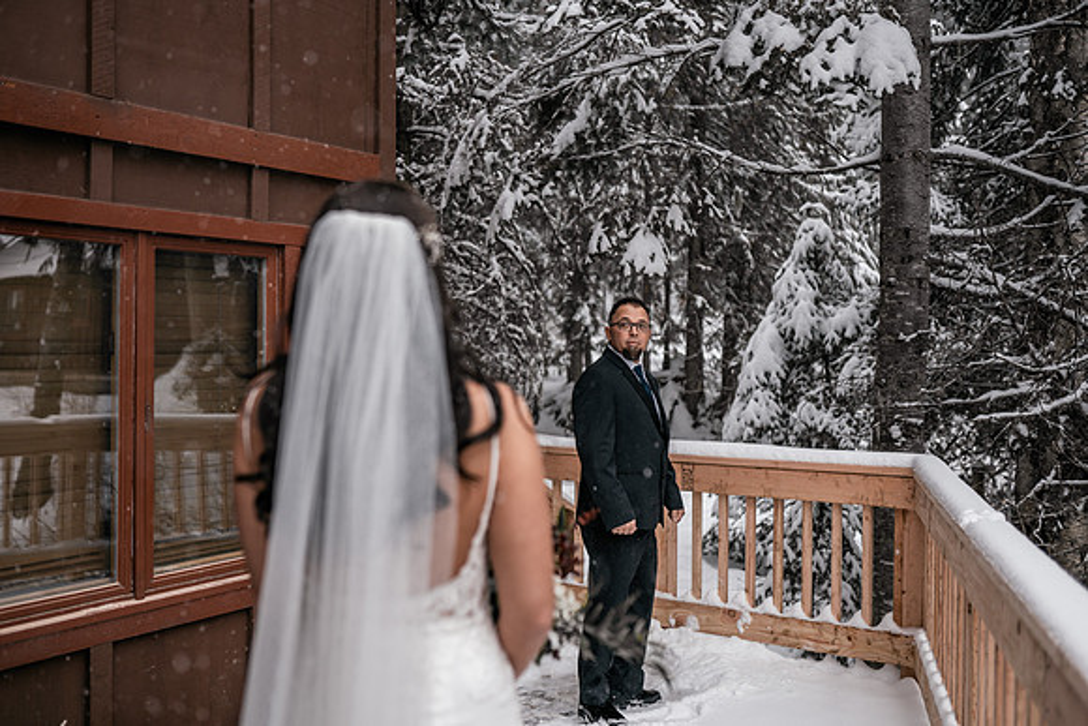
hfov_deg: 54.4
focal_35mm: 35
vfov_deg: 37.8
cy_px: 363
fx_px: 1059
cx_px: 544
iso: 200
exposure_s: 1/400
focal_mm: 35
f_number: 2
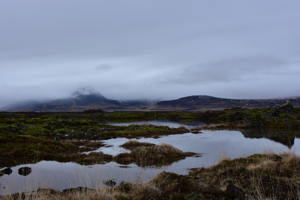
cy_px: 100
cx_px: 150
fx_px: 475
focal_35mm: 57
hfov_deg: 35.1
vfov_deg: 23.8
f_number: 11
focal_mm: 38
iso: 200
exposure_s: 1/100
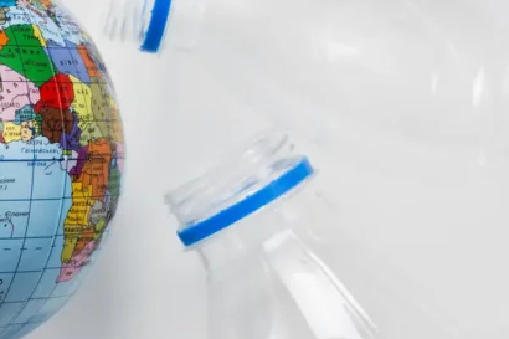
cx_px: -97
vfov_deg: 11.0
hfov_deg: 15.8
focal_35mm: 125
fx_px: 1767
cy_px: 191
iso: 250
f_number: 9
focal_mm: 50
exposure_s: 1/160
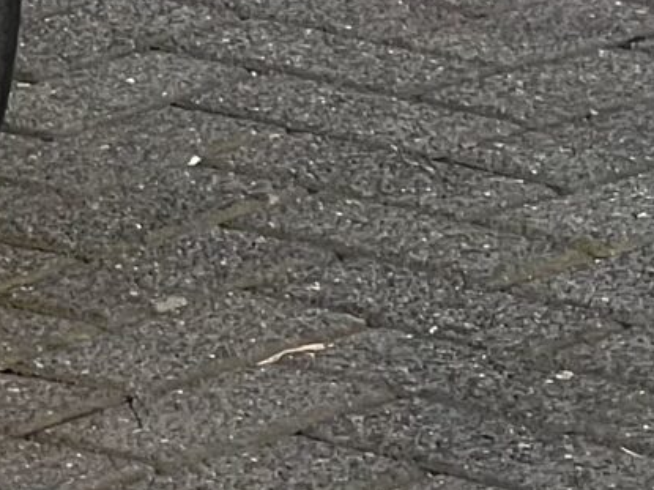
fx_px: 8972
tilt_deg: -6.4
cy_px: -901
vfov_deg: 3.1
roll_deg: +3.6
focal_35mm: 475
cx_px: -1355
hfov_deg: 4.0
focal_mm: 9
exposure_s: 1/1754
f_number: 2.8
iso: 32
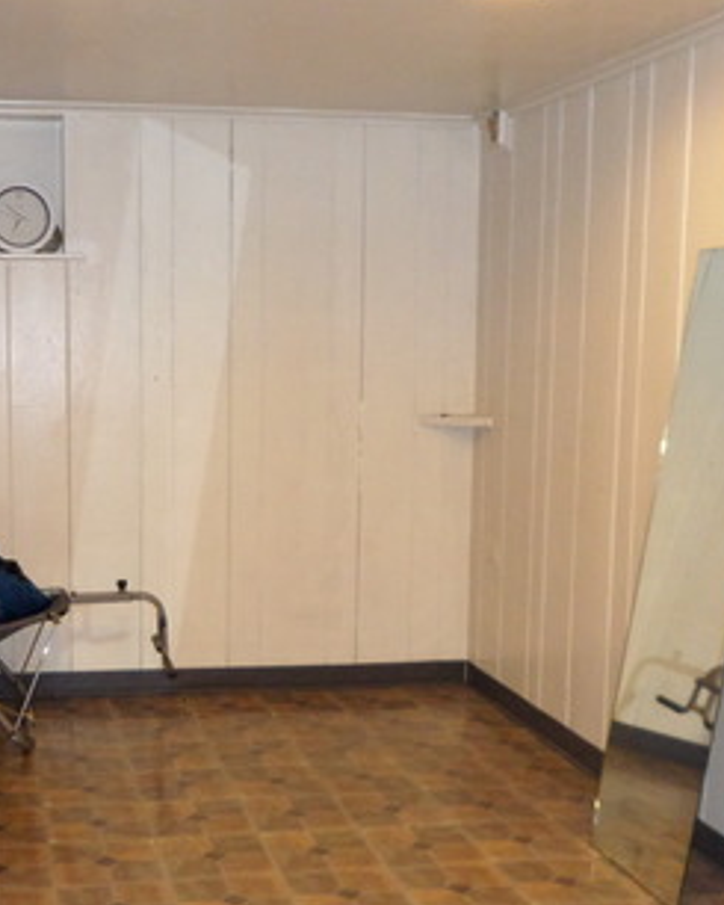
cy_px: 509
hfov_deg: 30.6
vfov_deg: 38.0
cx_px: 225
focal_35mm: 49
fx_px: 1312
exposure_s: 1/20
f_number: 3.1
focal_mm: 4.3
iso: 240
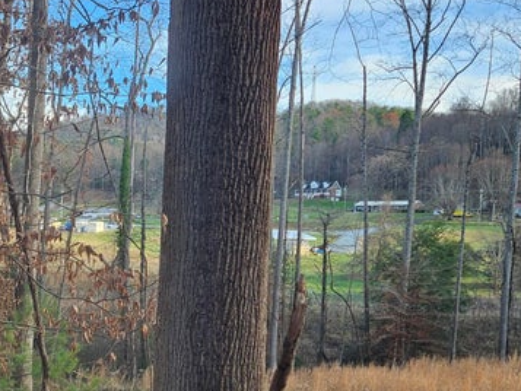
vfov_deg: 26.1
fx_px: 828
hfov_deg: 33.4
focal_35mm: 55
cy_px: 308
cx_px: 72
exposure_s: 1/199
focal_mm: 5.4
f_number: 1.8
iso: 25
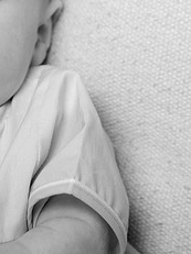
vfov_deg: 4.2
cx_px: -9
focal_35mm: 471
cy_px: 77
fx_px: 3468
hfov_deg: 3.2
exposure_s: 1/200
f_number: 5.6
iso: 250
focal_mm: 195
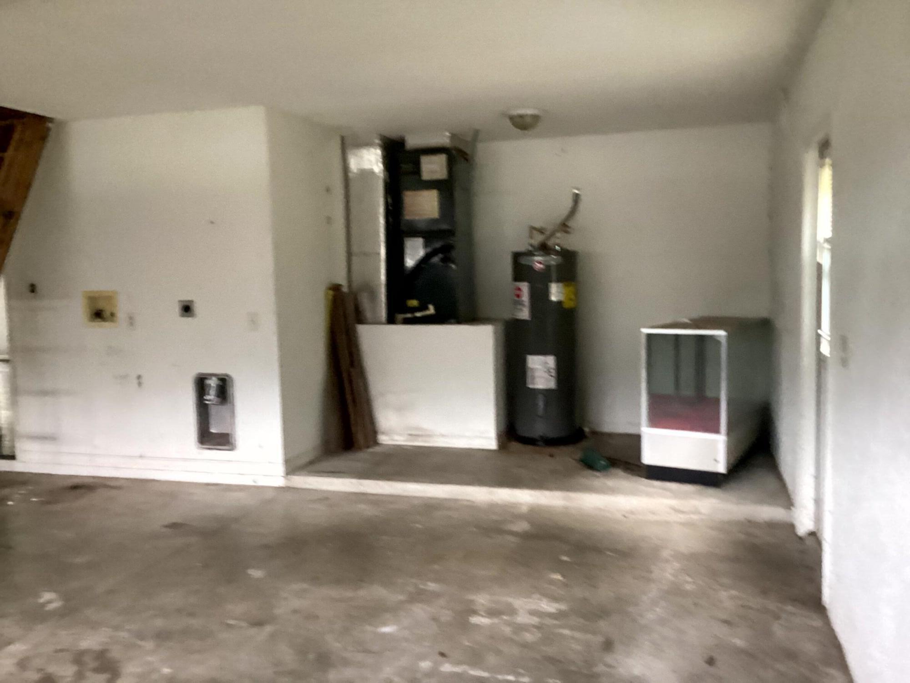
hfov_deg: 58.4
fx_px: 815
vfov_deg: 45.4
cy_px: 342
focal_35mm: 31
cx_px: 455
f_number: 2.4
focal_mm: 3.3
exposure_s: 1/30
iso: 400
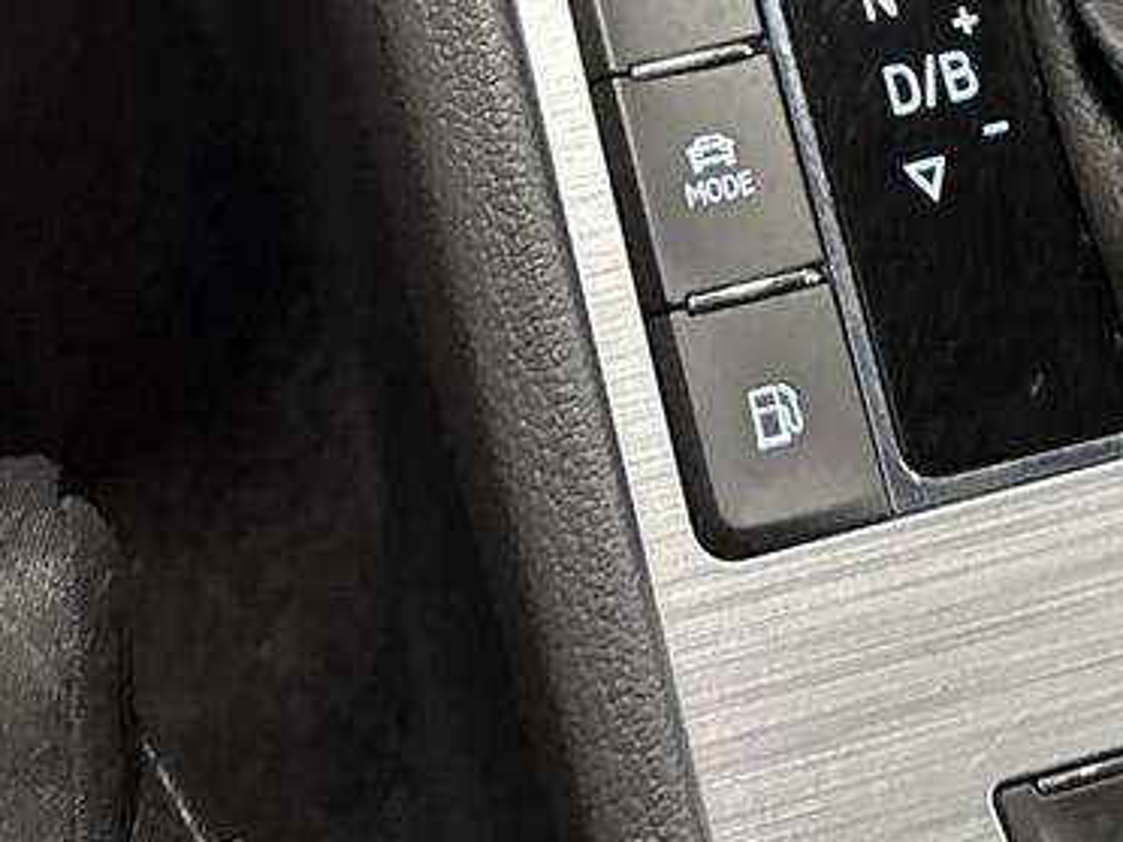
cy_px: -688
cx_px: 764
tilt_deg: -51.1
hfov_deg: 21.0
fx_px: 3017
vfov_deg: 14.0
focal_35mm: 93
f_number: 1.78
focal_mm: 6.76
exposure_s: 1/42
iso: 800
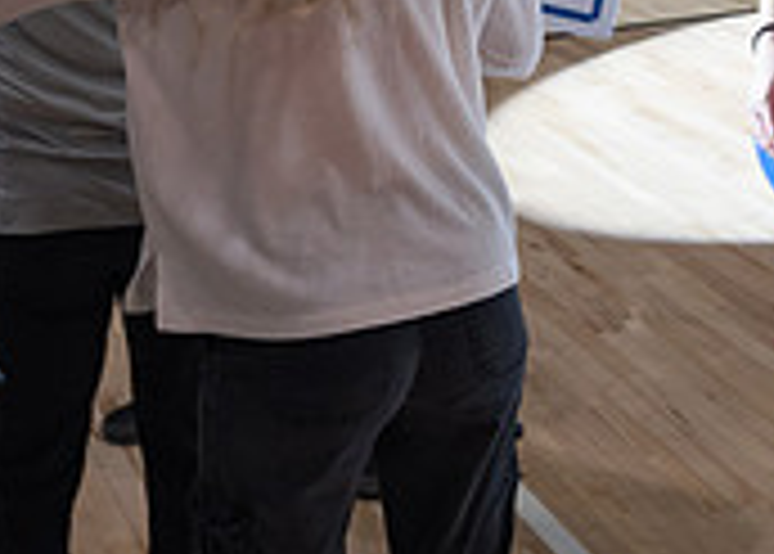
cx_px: 293
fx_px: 2045
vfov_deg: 14.6
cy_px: -225
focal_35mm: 93
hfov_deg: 21.4
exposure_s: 1/125
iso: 500
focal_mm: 24
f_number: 4
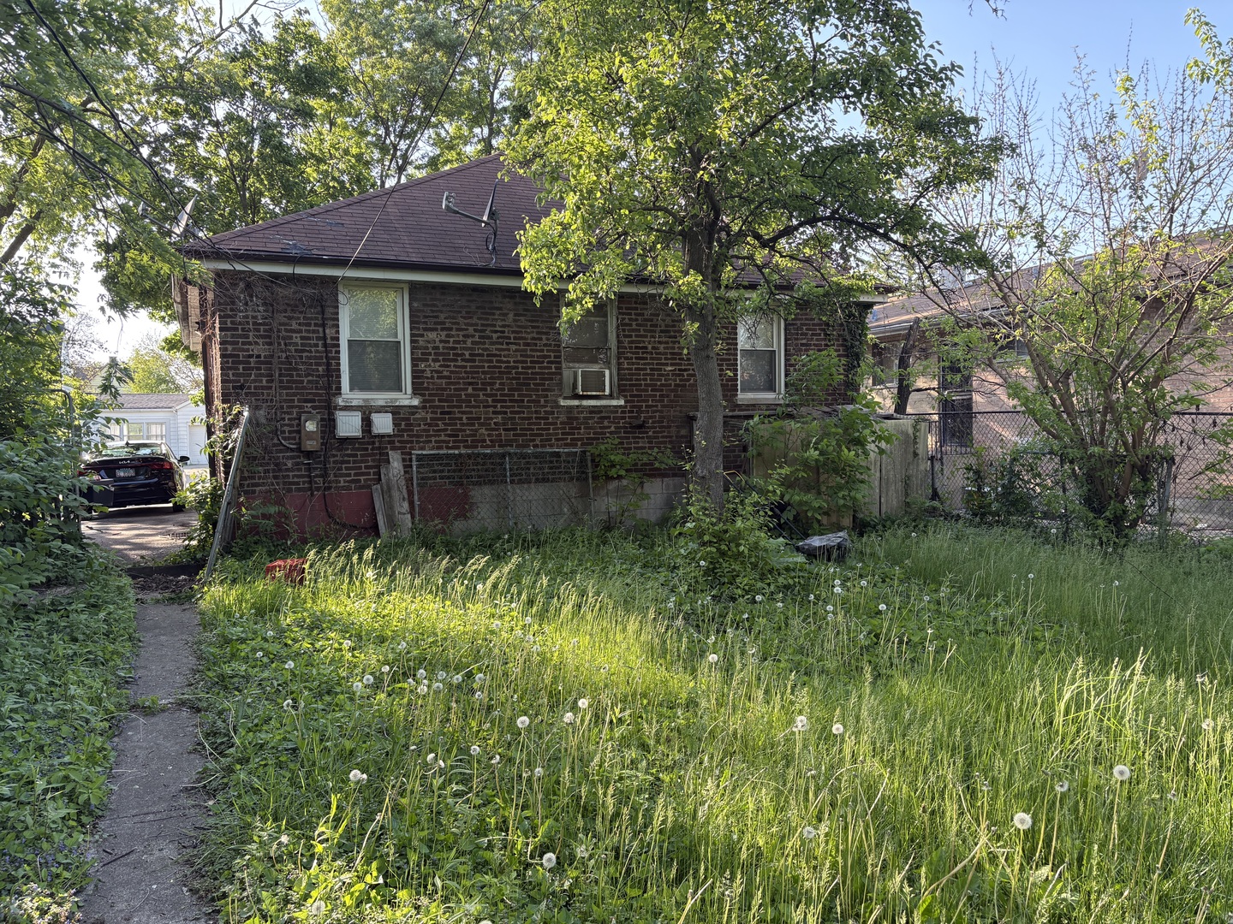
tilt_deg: -1.5
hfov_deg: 67.3
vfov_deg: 53.1
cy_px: 462
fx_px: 926
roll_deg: +1.8
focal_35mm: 26
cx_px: 616
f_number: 1.6
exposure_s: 1/241
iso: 64
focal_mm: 5.96
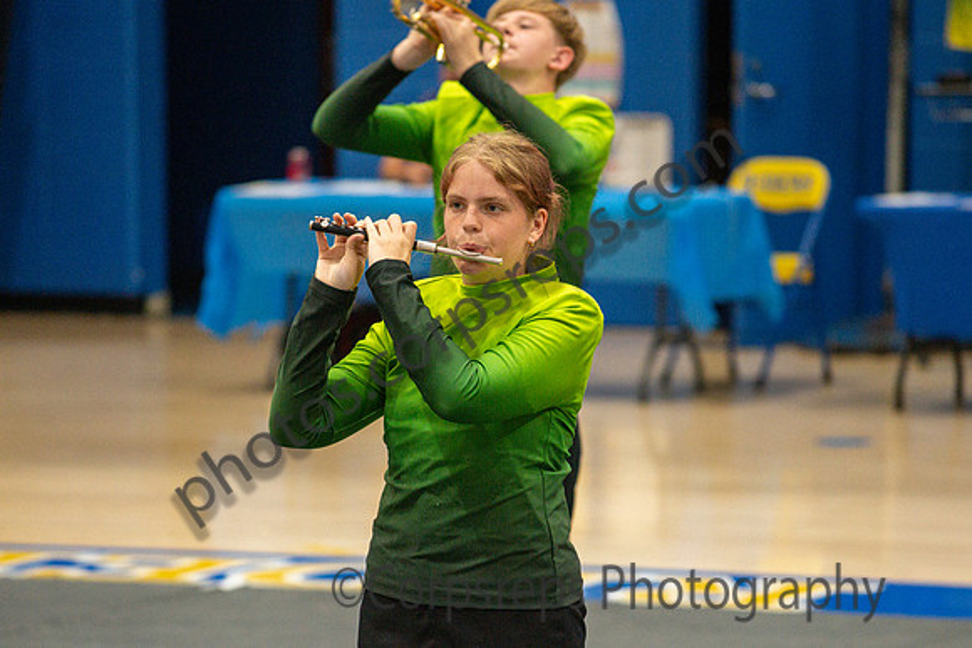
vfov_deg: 4.7
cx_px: 472
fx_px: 7867
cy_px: 423
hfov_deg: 7.1
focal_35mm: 291
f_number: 4
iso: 6400
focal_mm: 190
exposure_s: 1/500
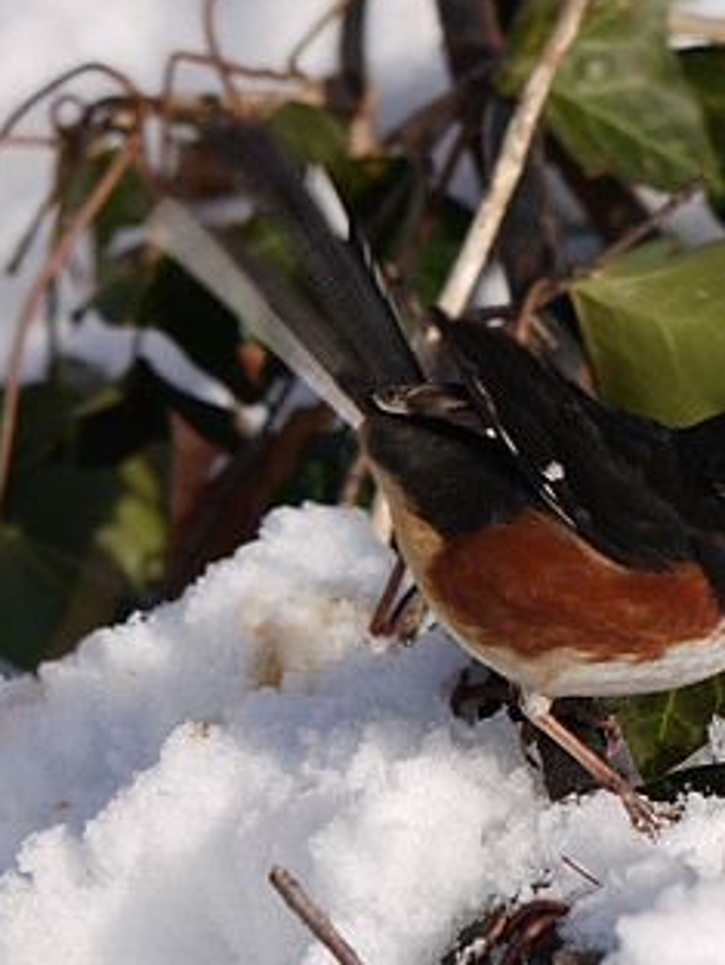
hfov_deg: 1.8
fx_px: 23581
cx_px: 734
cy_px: 405
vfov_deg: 2.3
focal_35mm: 845
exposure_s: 1/400
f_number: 6.3
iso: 100
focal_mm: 228
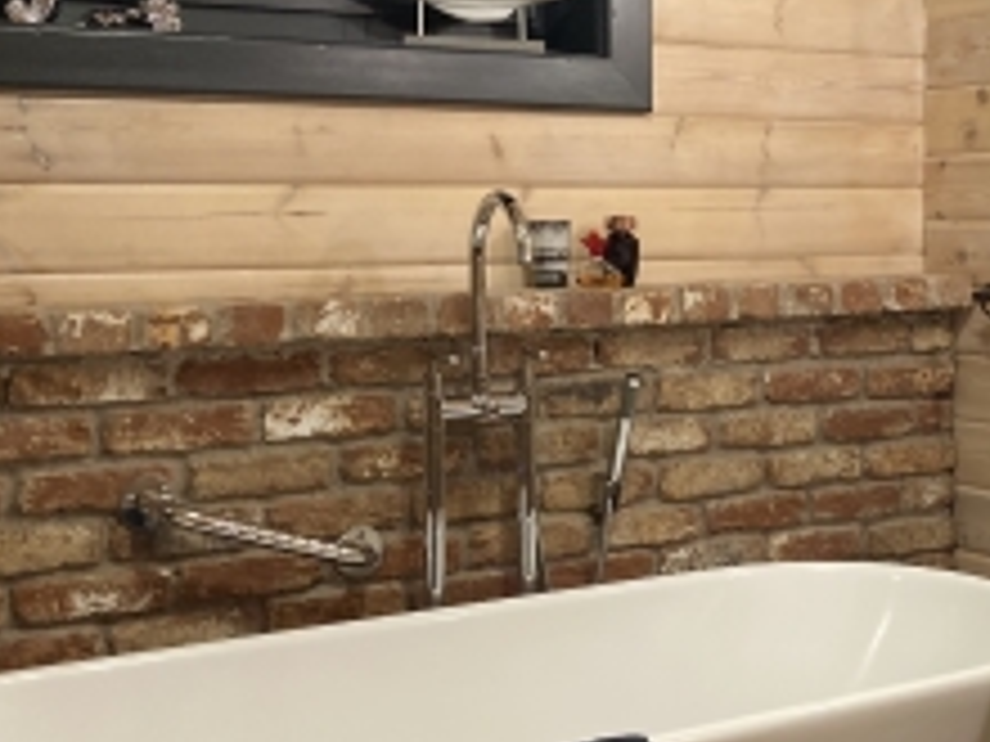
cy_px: 310
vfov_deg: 24.0
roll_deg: -0.2
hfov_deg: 30.7
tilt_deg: -3.7
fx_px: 1745
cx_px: 824
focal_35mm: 61
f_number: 1.8
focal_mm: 3.99
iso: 160
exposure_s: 1/50
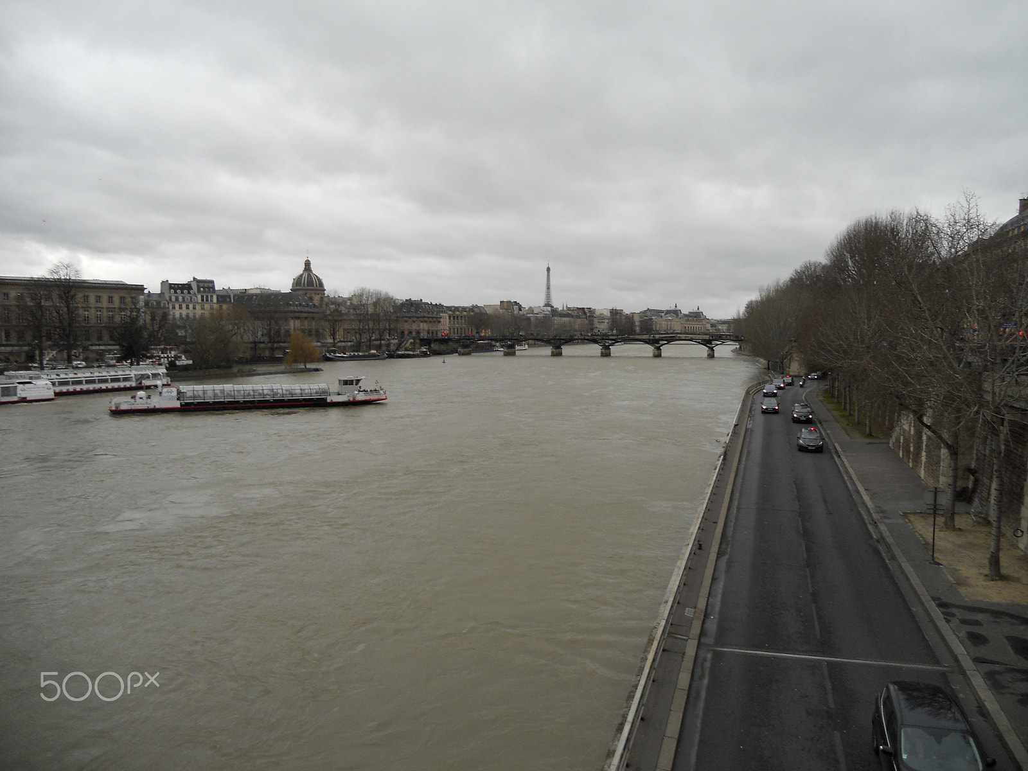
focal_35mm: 27
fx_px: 802
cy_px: 386
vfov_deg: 51.4
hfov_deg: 65.3
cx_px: 514
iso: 80
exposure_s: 1/320
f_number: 3.2
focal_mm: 4.9
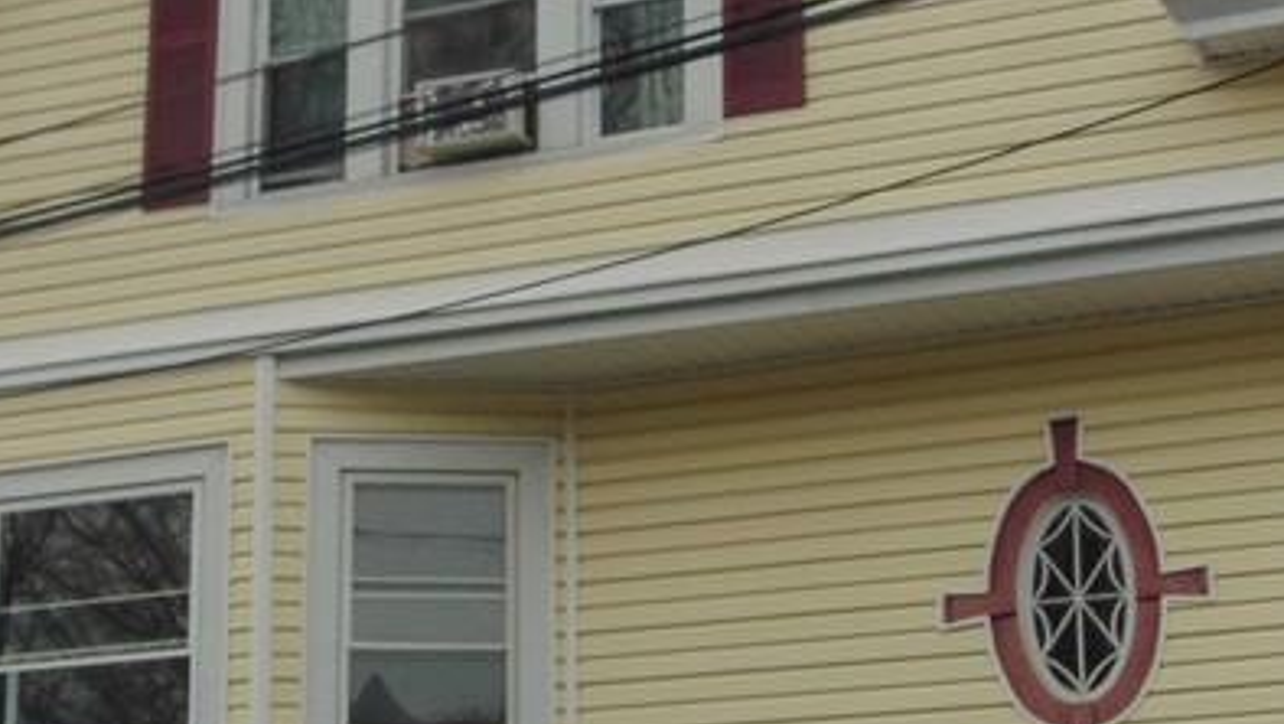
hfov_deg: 21.5
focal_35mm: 99
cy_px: 512
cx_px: 437
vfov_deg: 12.2
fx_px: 3372
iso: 80
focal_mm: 6.3
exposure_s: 1/160
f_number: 8.3
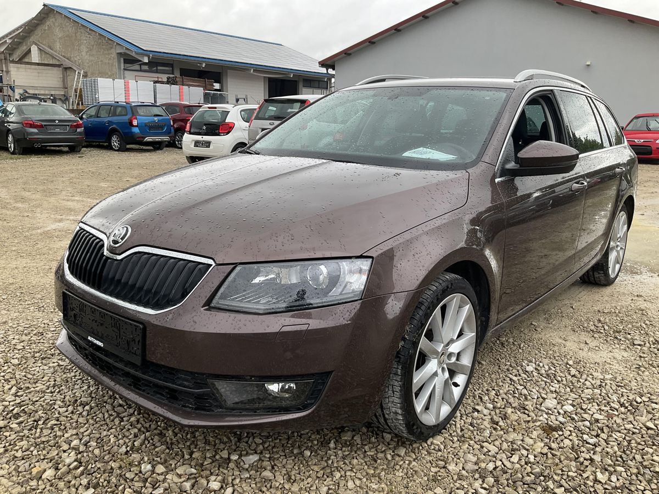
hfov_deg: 61.7
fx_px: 552
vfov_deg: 48.2
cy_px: 247
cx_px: 330
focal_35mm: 29
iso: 25
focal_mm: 3
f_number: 1.8
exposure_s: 1/309
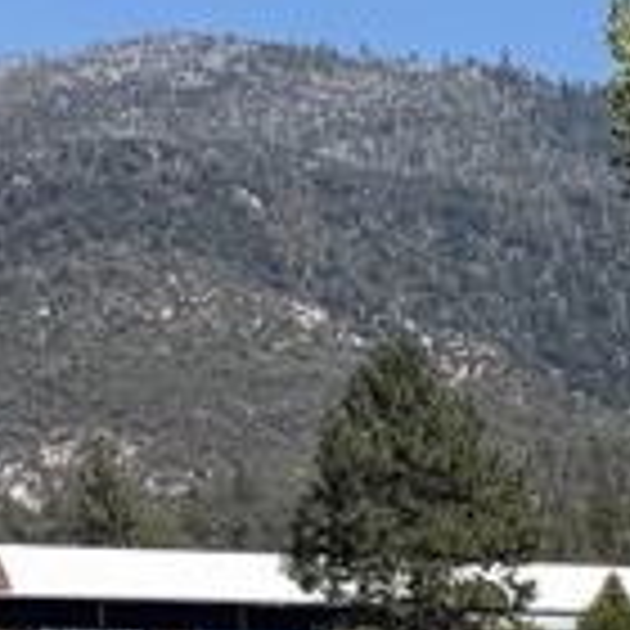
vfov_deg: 10.2
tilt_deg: -8.5
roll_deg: +1.0
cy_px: 1341
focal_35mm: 155
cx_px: 1652
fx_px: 3192
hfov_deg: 9.6
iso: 80
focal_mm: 6.76
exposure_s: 1/4673
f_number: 1.78
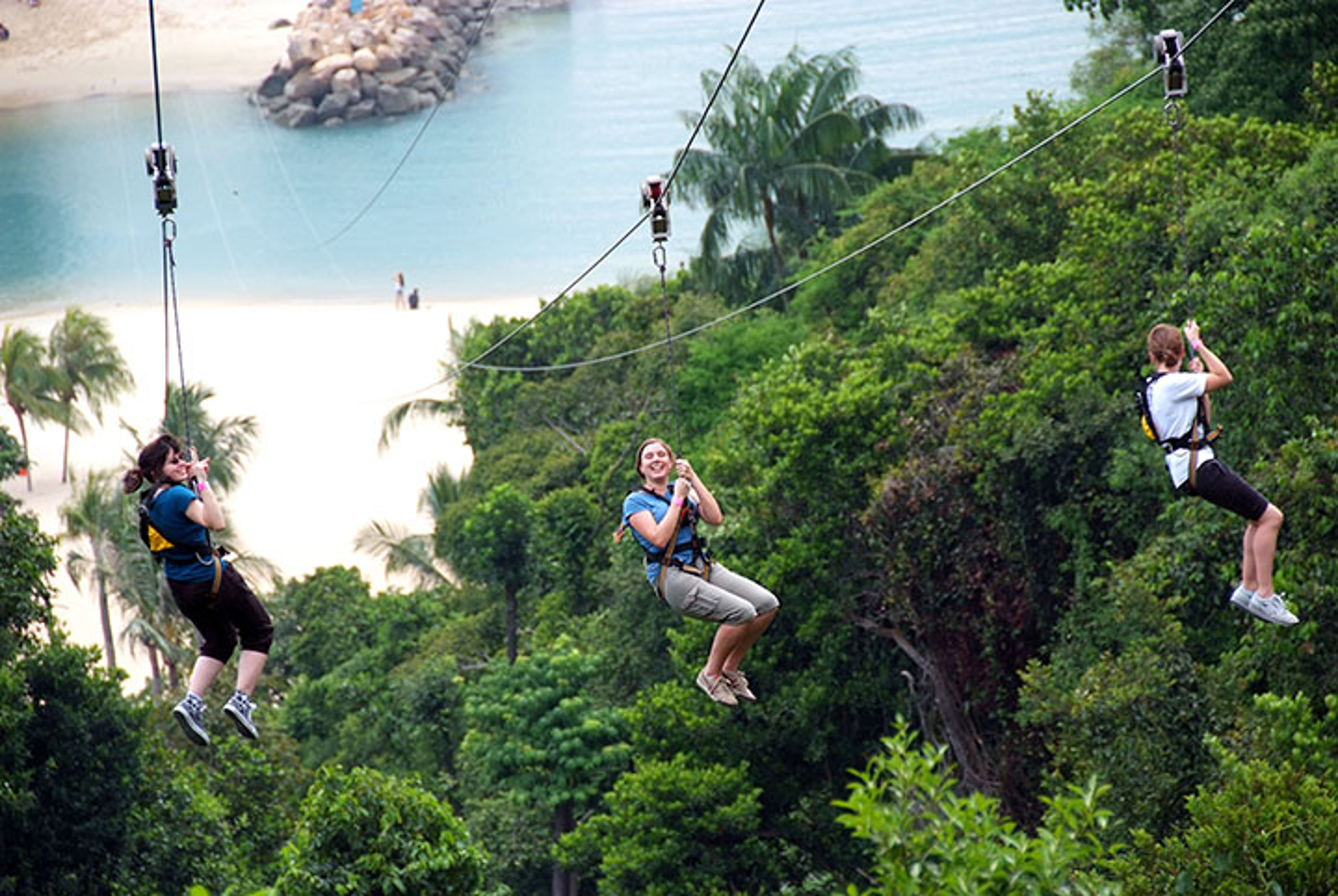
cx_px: 669
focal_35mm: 203
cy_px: 448
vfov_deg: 6.8
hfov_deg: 10.1
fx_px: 7554
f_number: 5.6
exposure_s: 1/250
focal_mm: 135
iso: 320
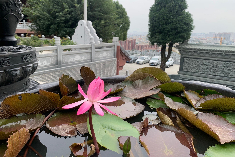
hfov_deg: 65.5
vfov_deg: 46.4
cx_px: 114
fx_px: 183
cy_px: 76
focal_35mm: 28
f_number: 1.8
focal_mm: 4.25
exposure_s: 1/394
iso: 25
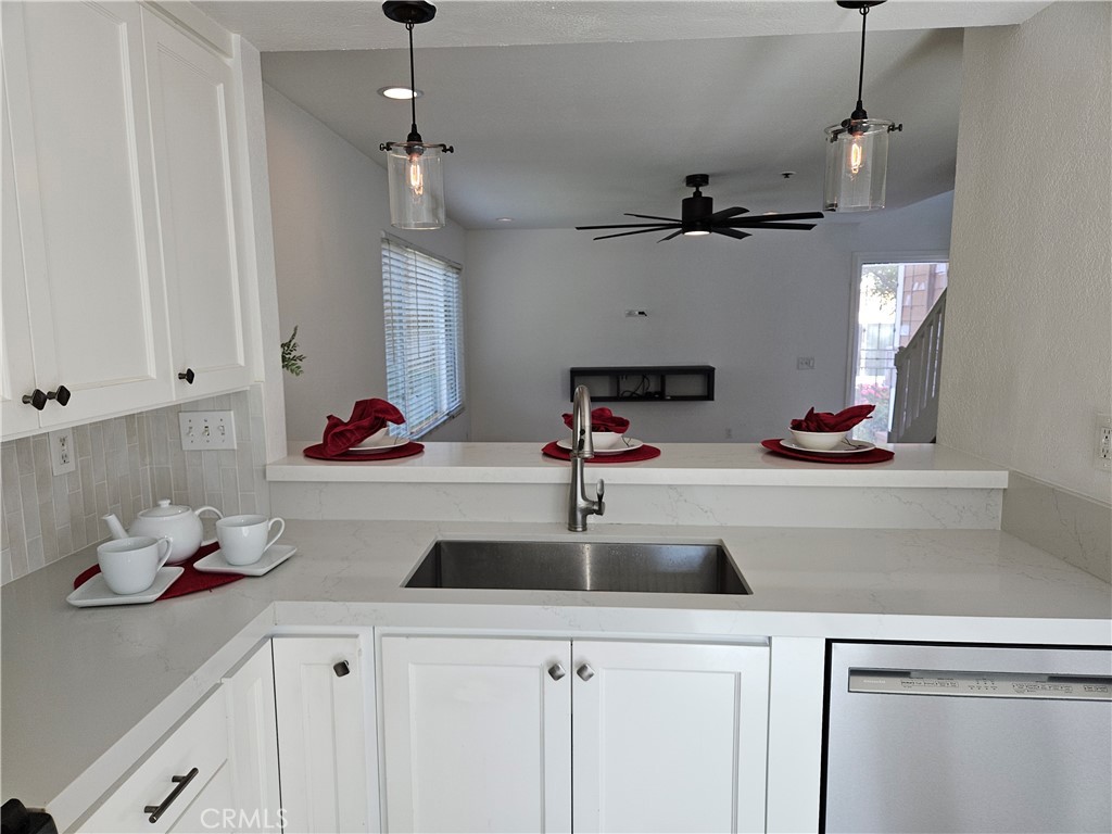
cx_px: 556
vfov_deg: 58.9
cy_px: 417
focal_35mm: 23
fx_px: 739
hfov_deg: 73.9
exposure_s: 1/60
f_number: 1.8
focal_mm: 5.4
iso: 40
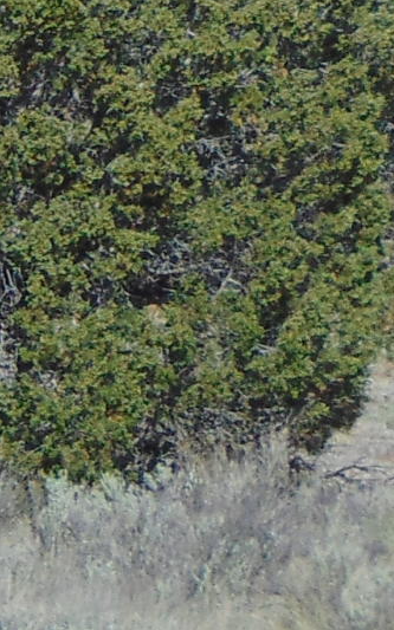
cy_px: -157
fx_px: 16824
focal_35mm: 979
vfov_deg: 2.1
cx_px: -517
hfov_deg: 1.3
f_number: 4
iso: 80
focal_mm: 29.5
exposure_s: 1/800
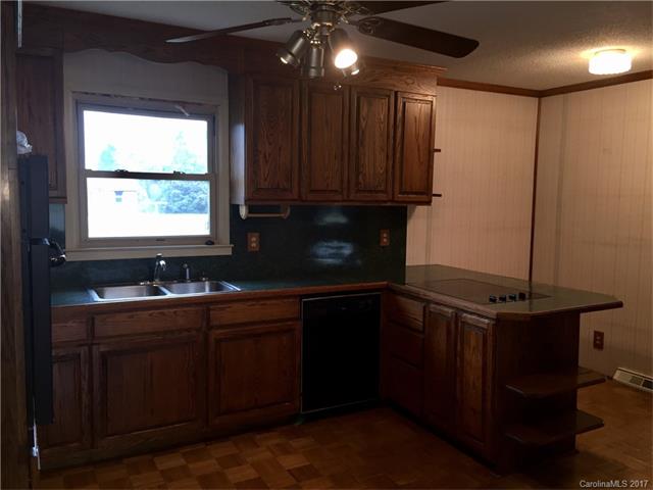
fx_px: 547
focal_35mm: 29
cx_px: 326
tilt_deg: -3.9
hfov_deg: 61.7
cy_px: 245
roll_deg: -1.3
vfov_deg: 48.2
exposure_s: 1/30
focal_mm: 4.15
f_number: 2.2
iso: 80
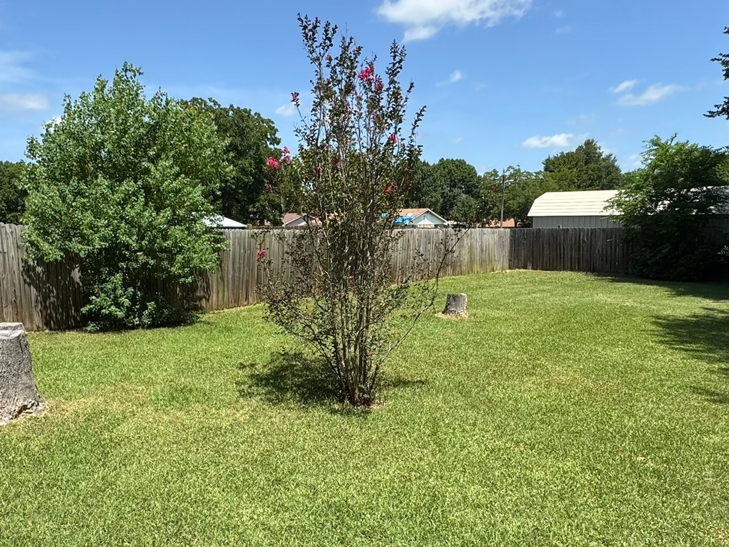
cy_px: 283
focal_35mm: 26
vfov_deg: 53.0
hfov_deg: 67.2
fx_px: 547
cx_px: 335
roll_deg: +0.1
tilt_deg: -7.6
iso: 50
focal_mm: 2.22
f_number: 2.2
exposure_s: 1/1370
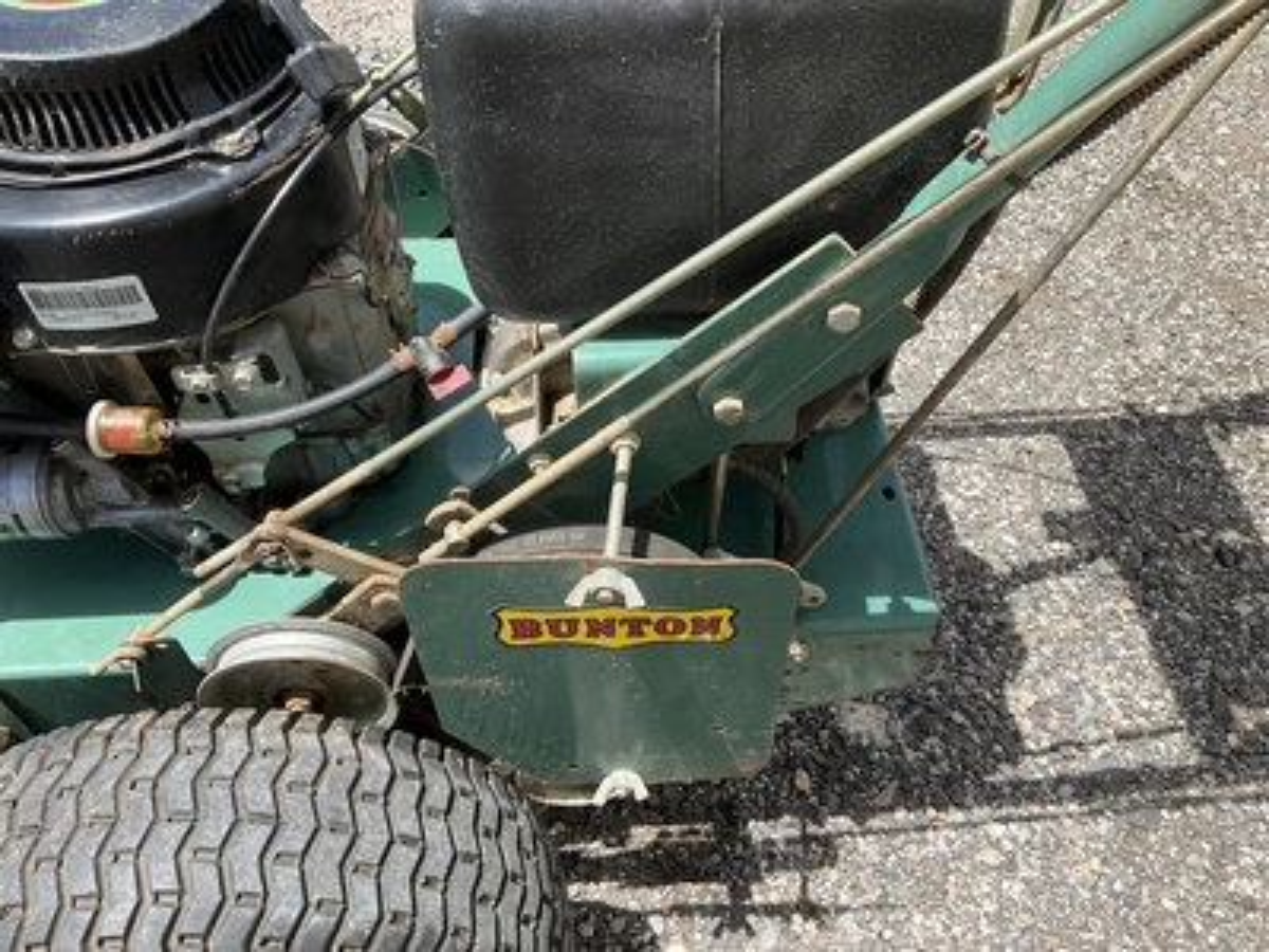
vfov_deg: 48.2
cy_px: 476
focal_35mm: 29
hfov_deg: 61.7
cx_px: 634
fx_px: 1063
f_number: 1.8
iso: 25
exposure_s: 1/978
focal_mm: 3
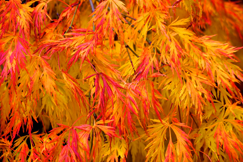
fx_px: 890
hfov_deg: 15.5
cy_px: 81
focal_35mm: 132
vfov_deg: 10.4
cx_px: 122
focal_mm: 88
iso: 200
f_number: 4.5
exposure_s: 1/200
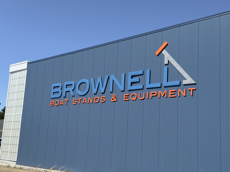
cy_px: 86
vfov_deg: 30.3
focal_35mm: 48
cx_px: 115
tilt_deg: +11.0
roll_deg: -4.0
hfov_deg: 39.7
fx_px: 319
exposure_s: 1/4587
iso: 64
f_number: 1.78
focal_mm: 6.76
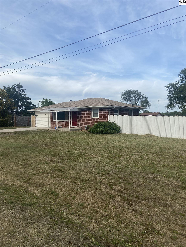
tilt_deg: -2.5
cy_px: 124
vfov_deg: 67.3
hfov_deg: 53.1
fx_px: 186
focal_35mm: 26
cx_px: 93
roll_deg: +0.9
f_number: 1.8
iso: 32
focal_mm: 4.25
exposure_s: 1/2625
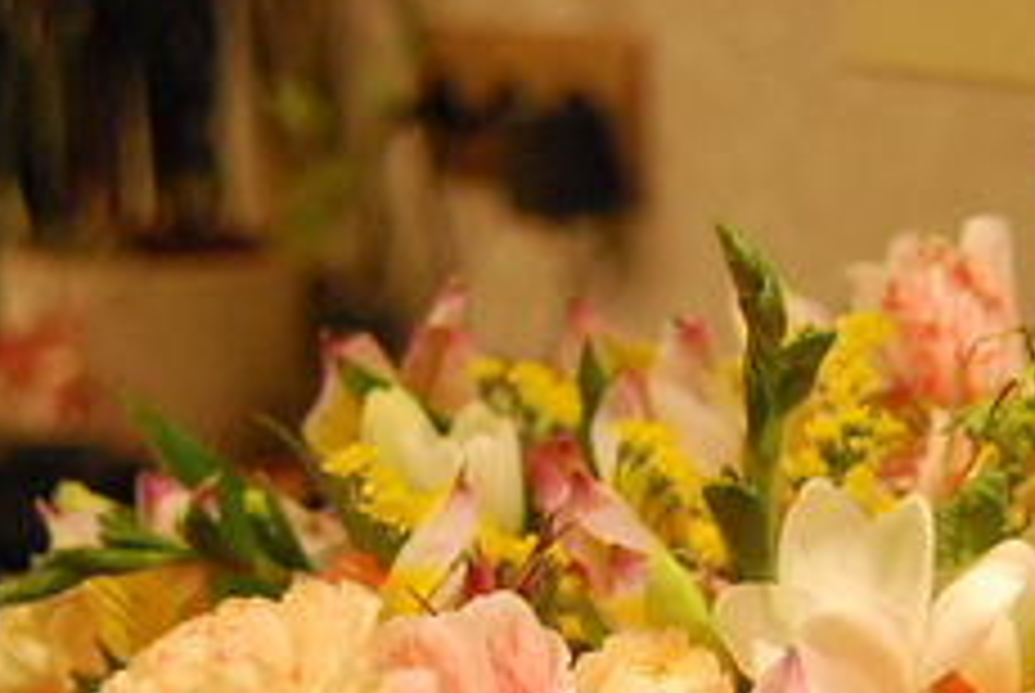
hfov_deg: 17.6
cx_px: 824
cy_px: 729
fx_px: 3310
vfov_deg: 11.8
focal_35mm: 115
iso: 1600
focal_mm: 32
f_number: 4.2
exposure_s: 1/30
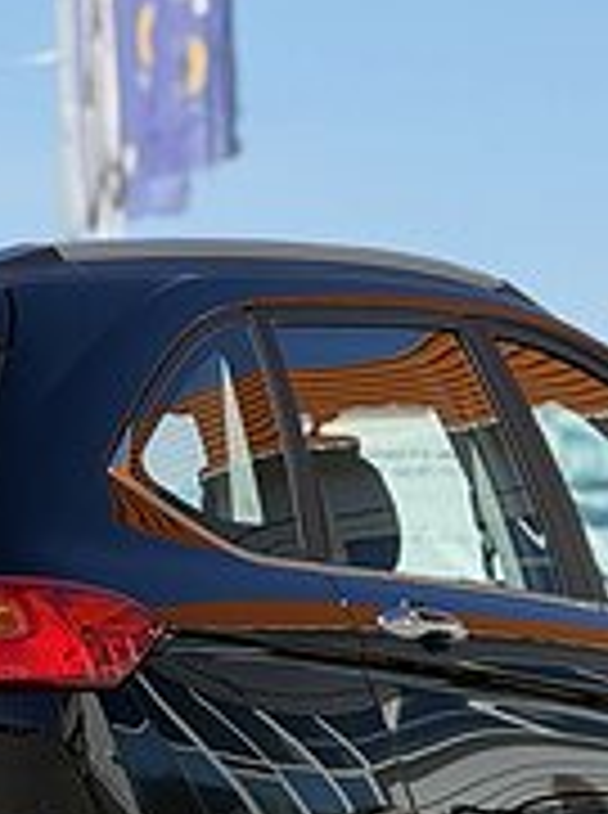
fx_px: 8555
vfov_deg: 5.4
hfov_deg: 4.1
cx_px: 117
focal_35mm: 364
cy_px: 895
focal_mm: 15.66
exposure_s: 1/558
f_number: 2.8
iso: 64
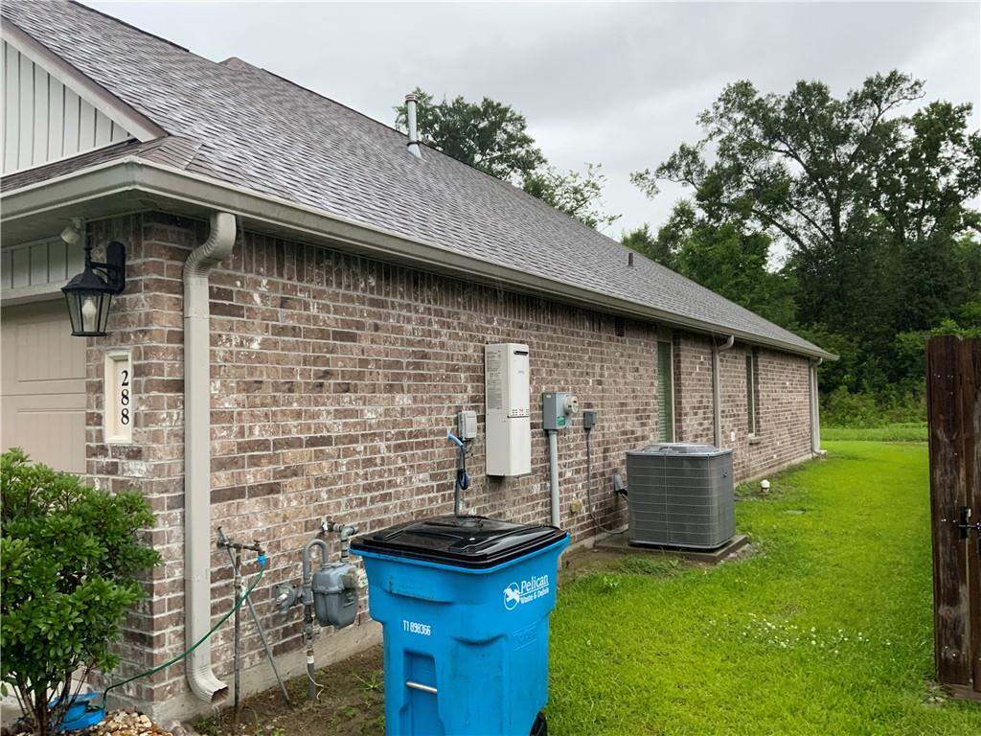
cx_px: 490
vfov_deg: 48.2
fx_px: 822
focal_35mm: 29
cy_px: 368
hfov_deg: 61.7
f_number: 1.8
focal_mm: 3
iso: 64
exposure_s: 1/122
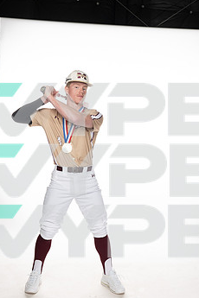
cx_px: 100
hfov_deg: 28.6
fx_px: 390
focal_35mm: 47
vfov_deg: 41.8
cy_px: 171
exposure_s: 1/250
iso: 400
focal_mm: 36
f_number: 6.3
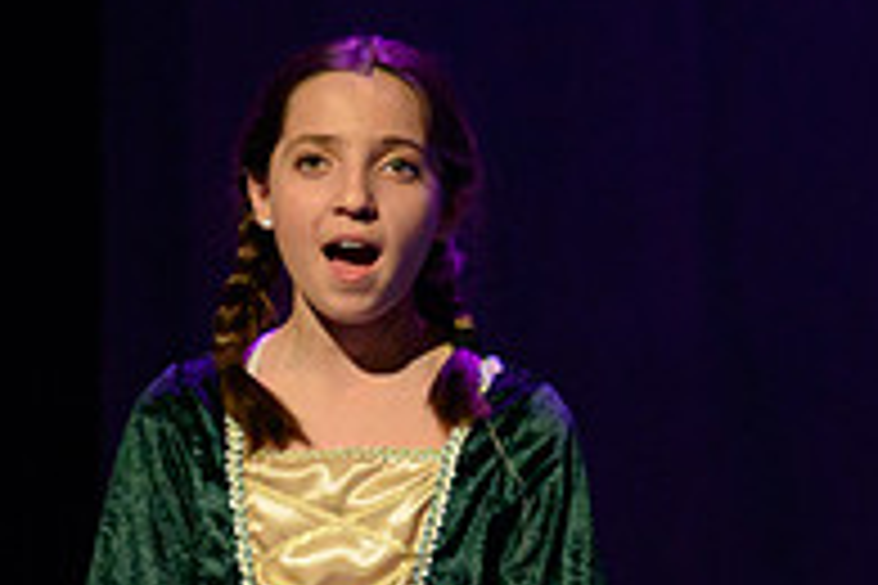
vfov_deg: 1.7
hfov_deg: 2.6
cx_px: 51
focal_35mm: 804
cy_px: 146
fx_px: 19607
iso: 1000
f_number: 3.5
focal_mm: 135
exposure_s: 1/125
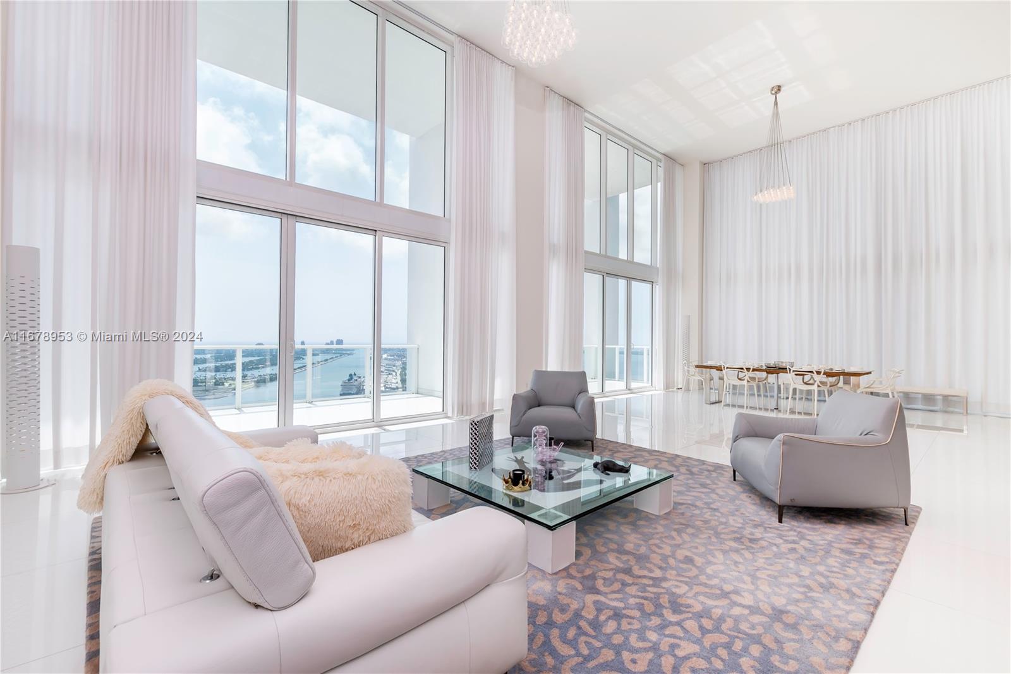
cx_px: 506
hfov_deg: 100.4
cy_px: 337
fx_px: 421
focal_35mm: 15
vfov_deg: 77.3
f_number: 10
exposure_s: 1/100
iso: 125
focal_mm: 10
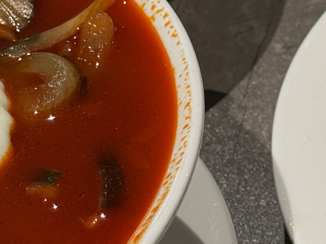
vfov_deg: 8.8
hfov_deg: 11.7
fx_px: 1582
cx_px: 233
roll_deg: +4.8
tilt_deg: -43.8
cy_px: 126
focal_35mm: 168
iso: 125
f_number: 1.78
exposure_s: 1/60
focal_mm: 6.76
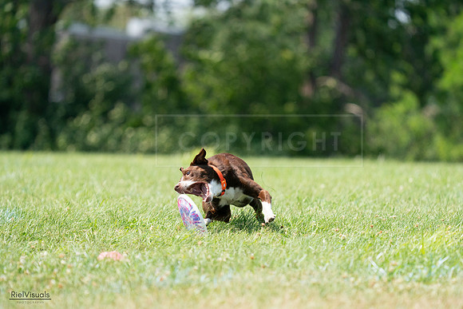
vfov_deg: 3.7
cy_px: 154
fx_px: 4734
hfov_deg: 5.6
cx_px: 232
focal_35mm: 368
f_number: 6.3
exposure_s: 1/4000
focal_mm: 368
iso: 2000
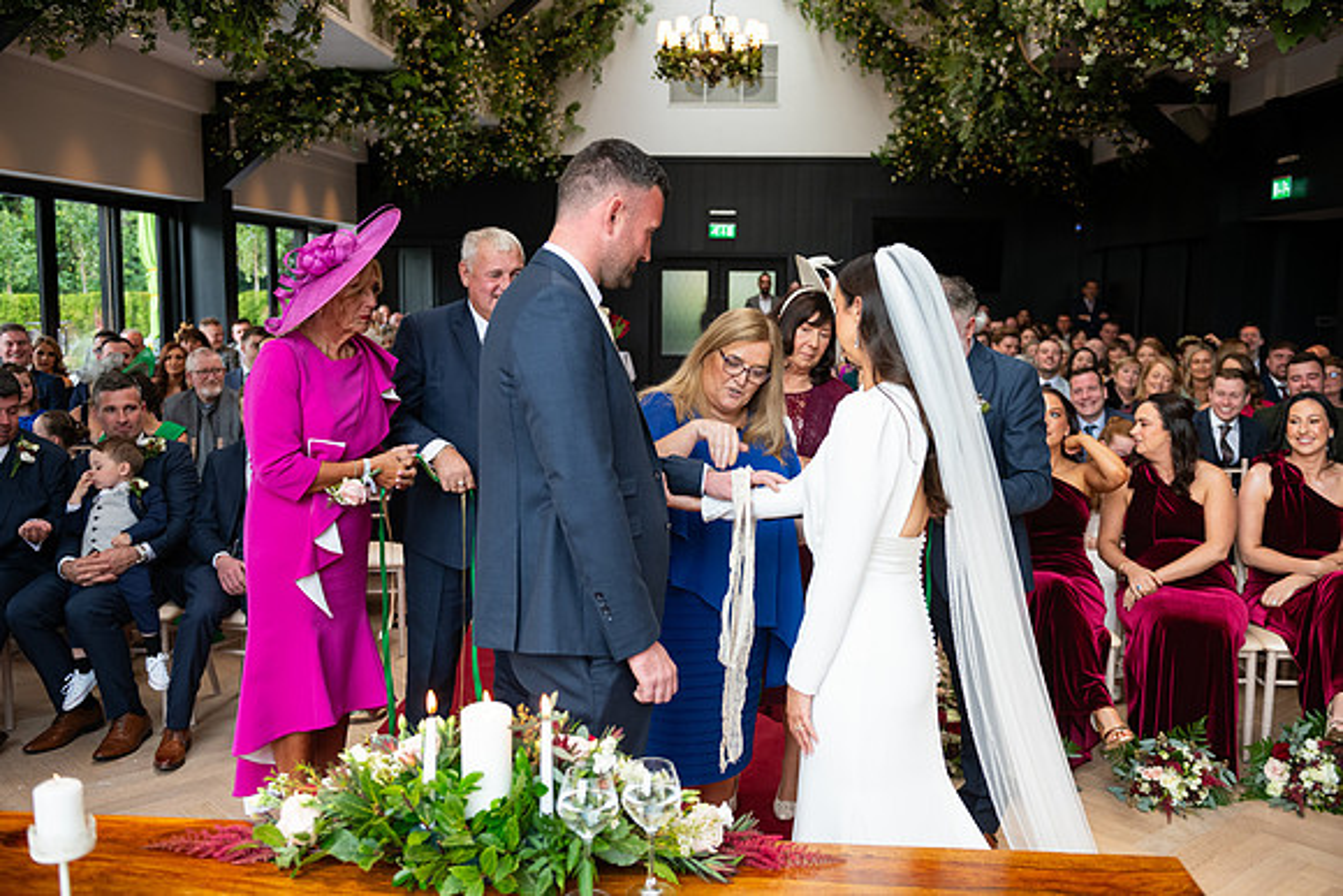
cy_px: 448
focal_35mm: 34
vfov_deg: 38.9
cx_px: 672
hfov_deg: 55.8
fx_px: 1269
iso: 640
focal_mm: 34
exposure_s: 1/160
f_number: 3.5
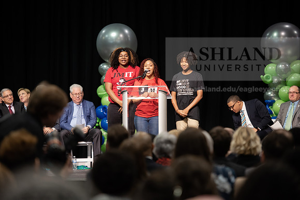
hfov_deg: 13.2
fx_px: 1292
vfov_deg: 8.9
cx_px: 150
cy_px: 100
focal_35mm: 155
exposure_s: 1/200
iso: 1250
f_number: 3.2
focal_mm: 155
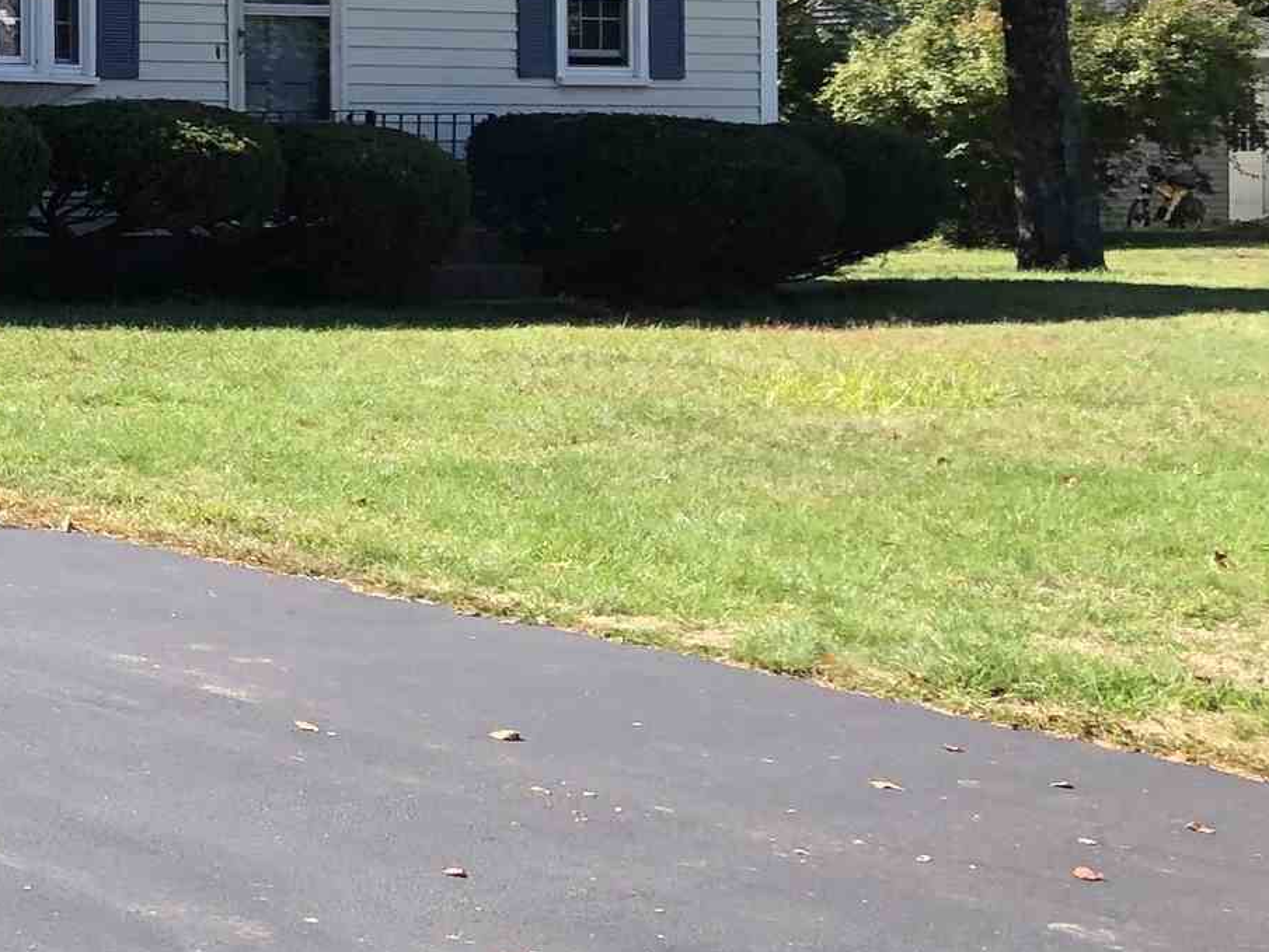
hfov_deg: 17.6
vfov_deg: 15.4
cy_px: 137
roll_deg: -1.6
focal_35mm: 95
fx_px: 3483
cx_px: -848
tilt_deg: -1.6
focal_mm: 3.99
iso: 20
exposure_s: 1/800
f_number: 1.8
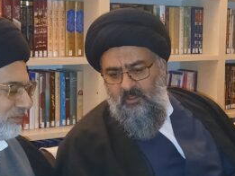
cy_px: 124
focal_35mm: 102
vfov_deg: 14.5
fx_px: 693
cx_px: 210
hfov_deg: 18.9
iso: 500
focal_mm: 3.98
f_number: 1.8
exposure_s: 1/25
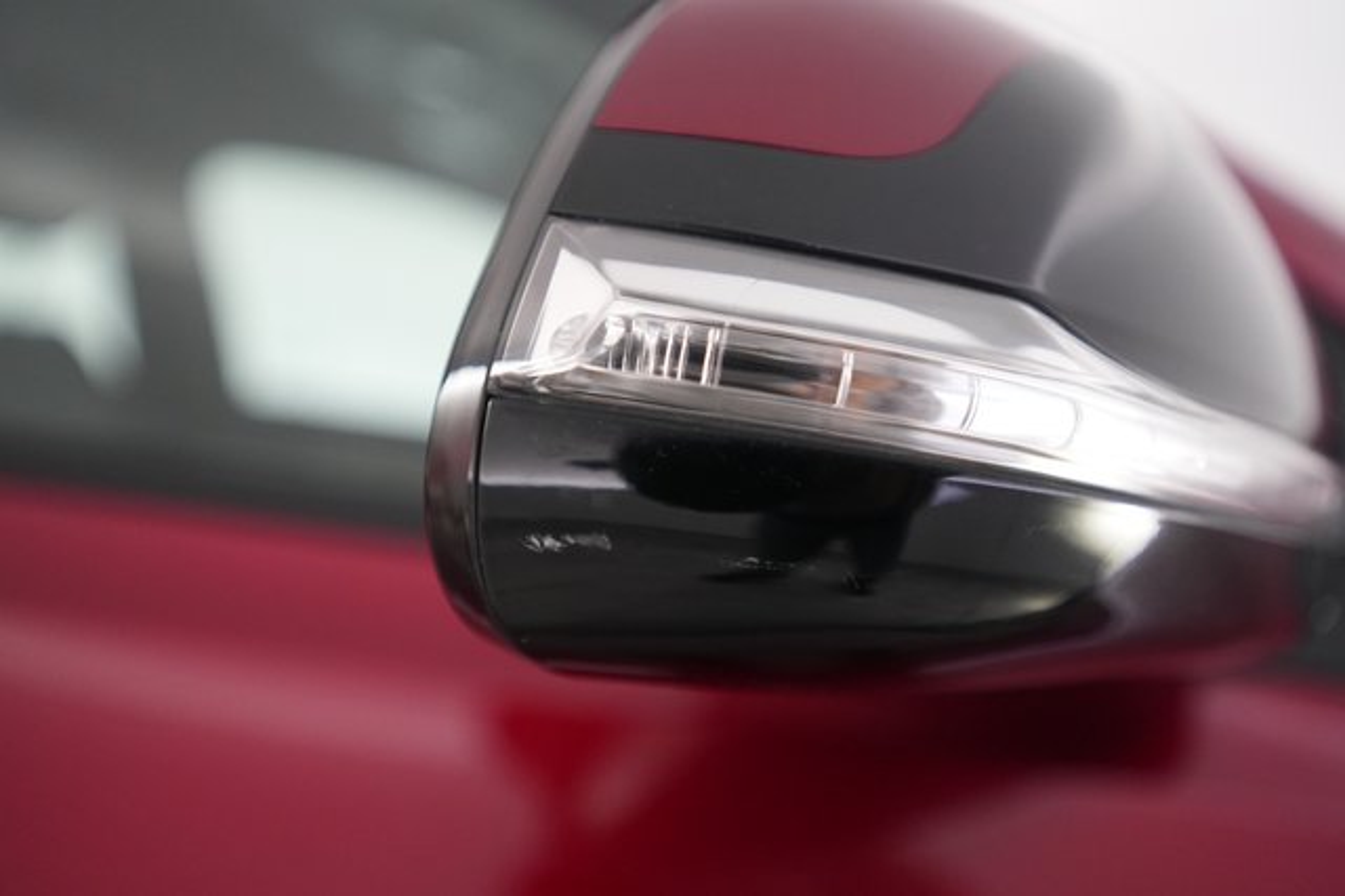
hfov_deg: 67.4
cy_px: 448
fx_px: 1008
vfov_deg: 47.9
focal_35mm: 27
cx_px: 672
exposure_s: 1/160
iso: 4000
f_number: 2.8
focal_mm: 27
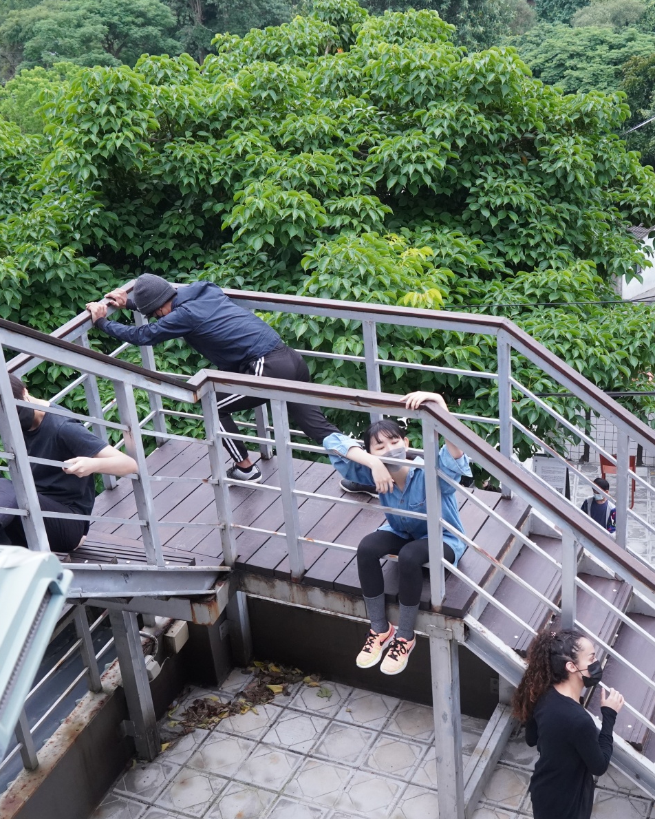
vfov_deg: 42.0
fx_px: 1066
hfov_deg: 34.1
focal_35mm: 44
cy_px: 410
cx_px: 389
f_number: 7.1
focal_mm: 31
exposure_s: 1/200
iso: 5000
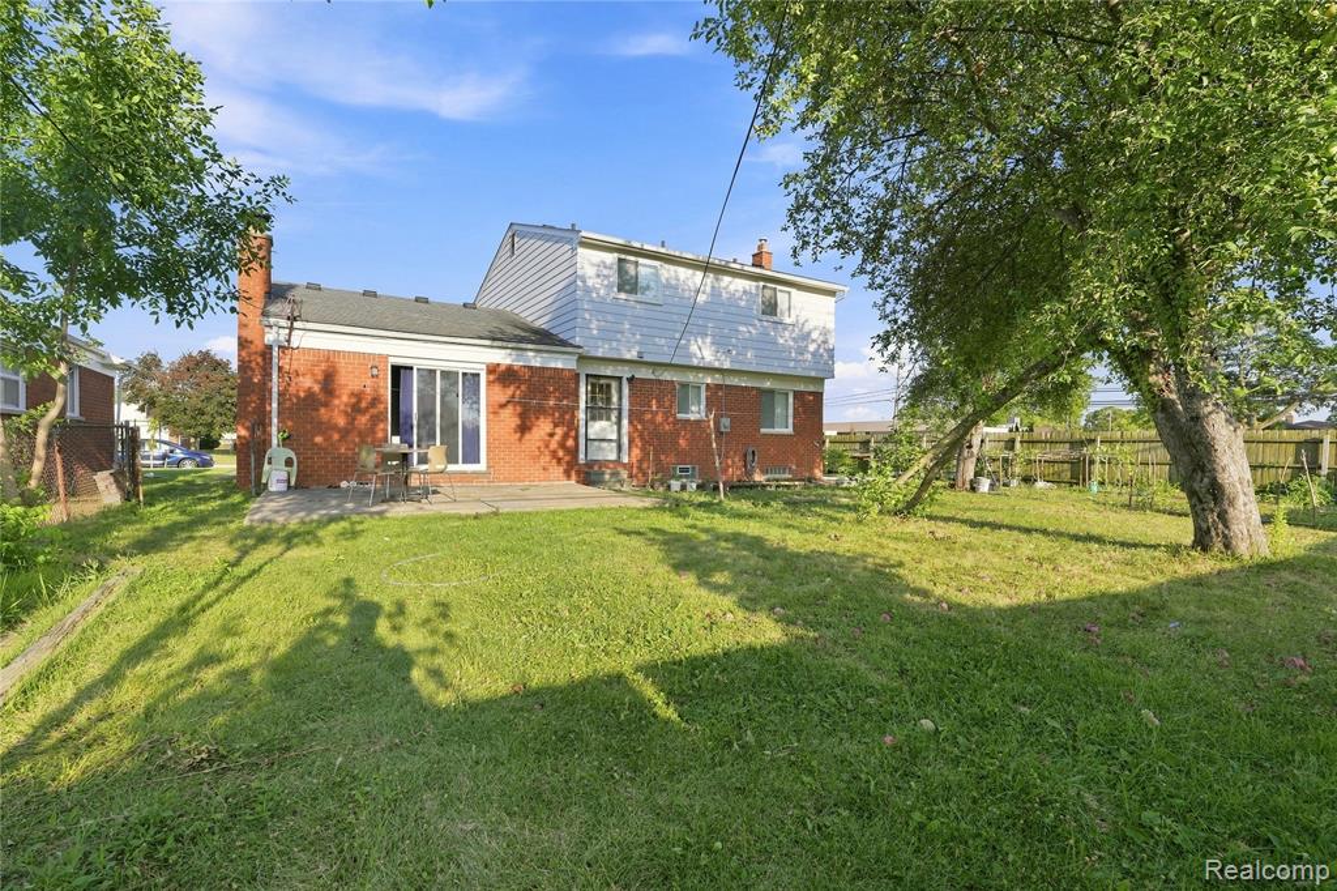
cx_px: 668
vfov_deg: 73.7
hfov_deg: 96.8
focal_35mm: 16
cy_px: 446
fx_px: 594
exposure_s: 1/160
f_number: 6.3
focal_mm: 16
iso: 100
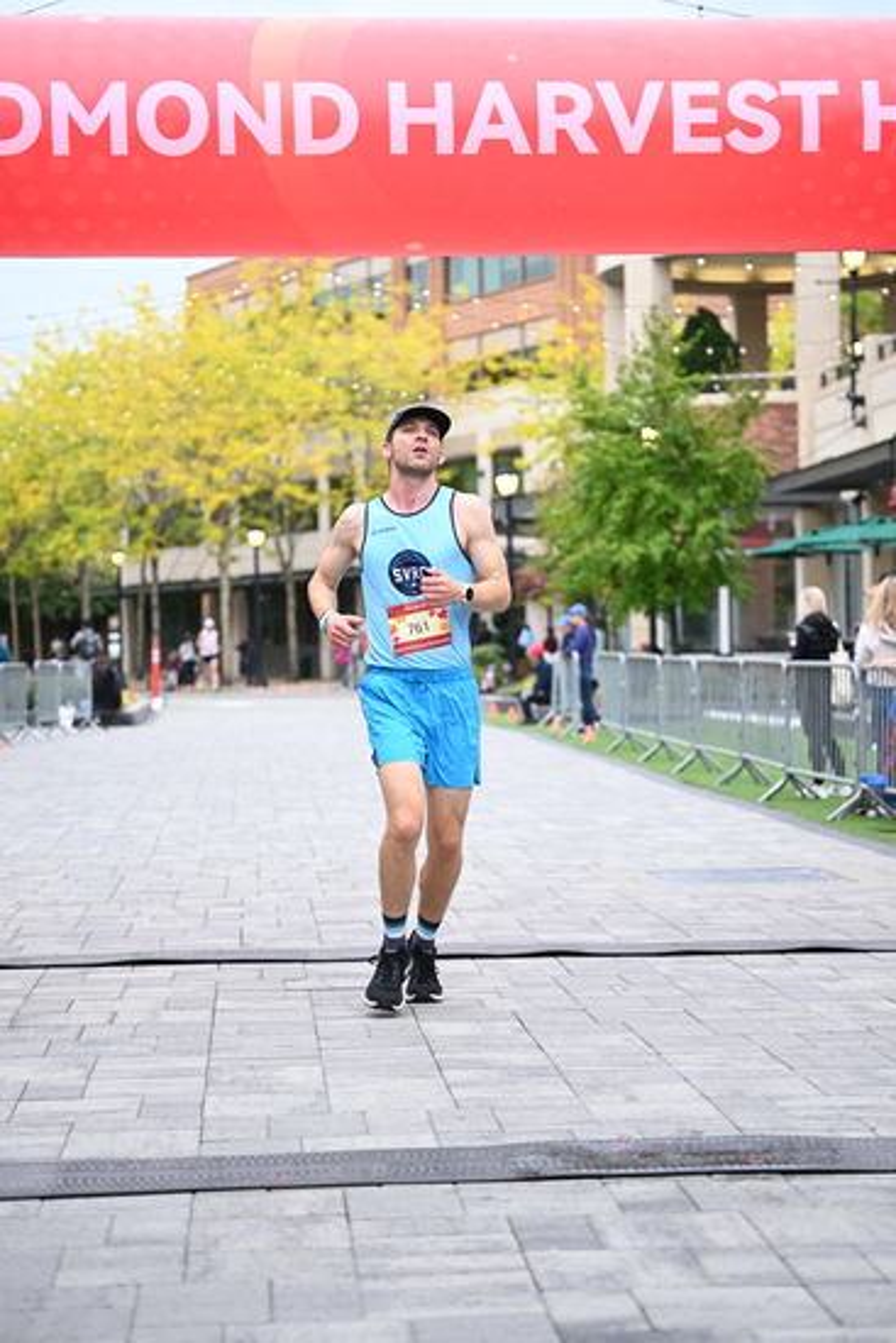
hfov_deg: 19.5
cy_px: 672
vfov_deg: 28.8
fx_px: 2611
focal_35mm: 70
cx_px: 448
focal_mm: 70
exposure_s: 1/1250
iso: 1250
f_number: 2.8
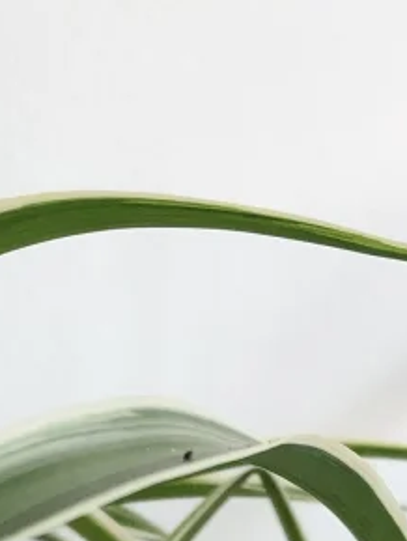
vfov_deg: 13.0
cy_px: 936
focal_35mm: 139
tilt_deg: -7.9
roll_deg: -1.7
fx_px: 2176
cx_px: -34
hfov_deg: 10.6
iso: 40
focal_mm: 3.99
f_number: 1.8
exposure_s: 1/120
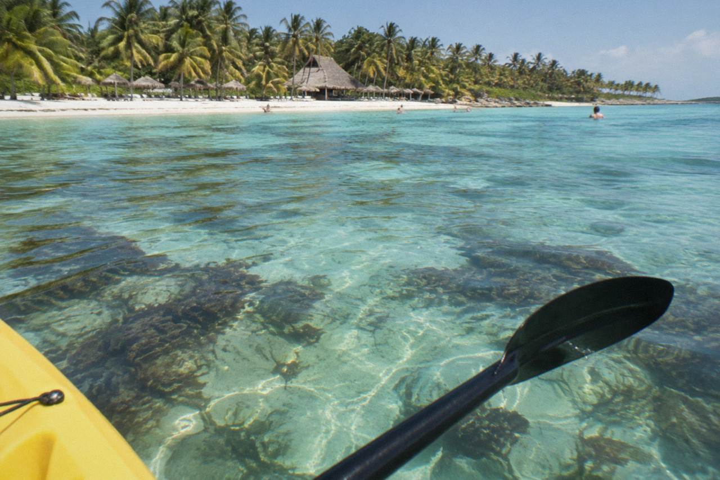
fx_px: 480
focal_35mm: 24
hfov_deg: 73.8
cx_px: 360
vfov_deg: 53.1
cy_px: 240
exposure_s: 1/500
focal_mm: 24
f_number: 8
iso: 160
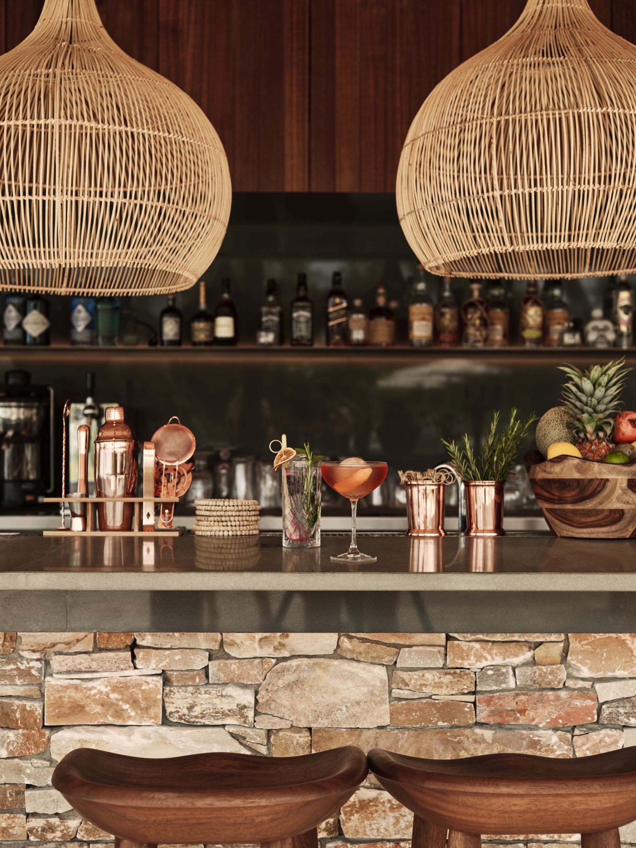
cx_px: 318
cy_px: 424
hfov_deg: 29.1
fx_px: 1225
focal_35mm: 50
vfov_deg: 38.2
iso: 100
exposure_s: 1/100
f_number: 5.6
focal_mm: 63
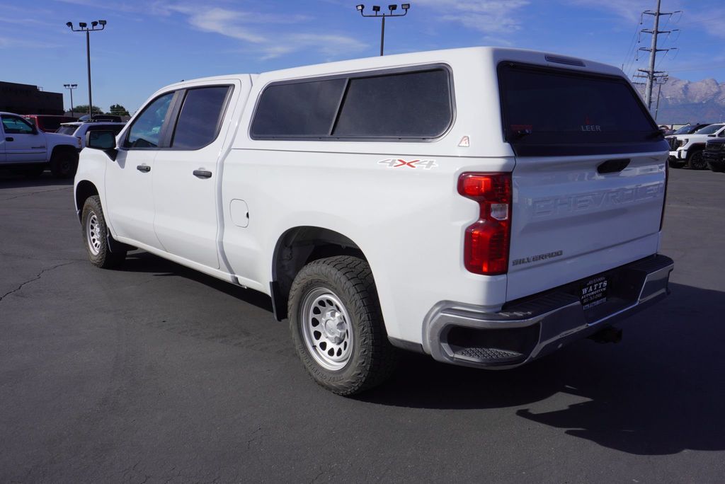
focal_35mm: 30
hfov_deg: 61.9
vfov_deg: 43.7
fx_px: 604
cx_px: 362
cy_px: 242
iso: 100
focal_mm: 20
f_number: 10
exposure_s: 1/320
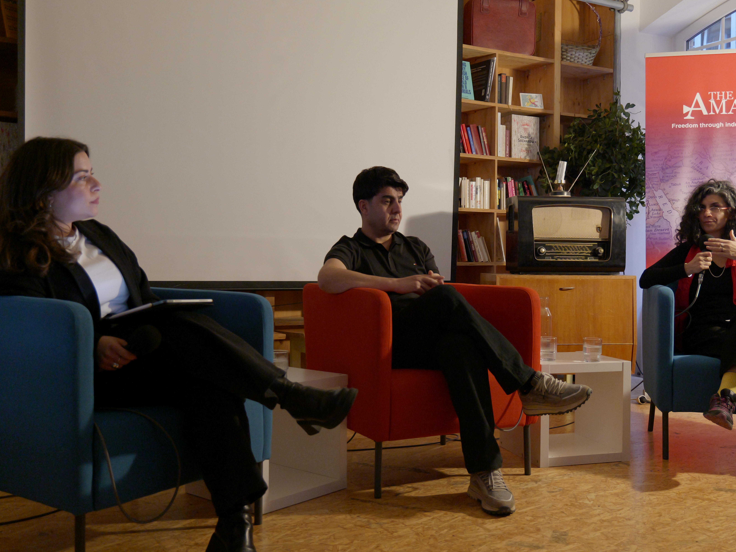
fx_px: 808
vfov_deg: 37.7
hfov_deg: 48.9
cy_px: 276
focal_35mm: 38
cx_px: 398
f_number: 4.4
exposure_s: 1/60
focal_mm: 35
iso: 6400
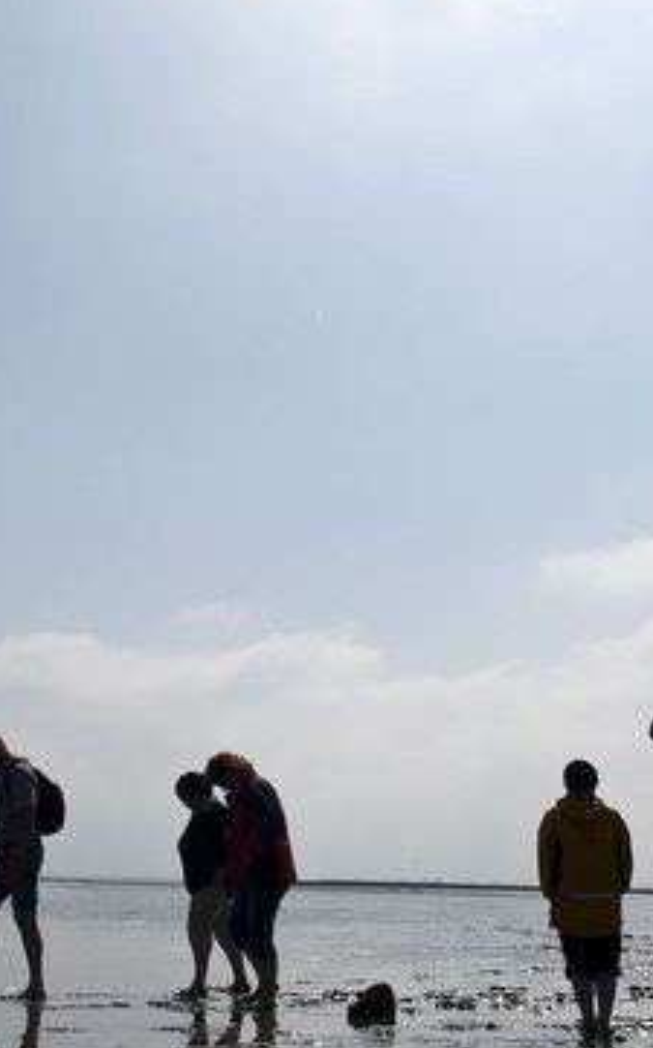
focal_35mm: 52
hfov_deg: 24.7
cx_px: 215
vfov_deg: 38.9
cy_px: 501
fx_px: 1484
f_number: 8
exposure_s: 1/800
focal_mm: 17
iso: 100
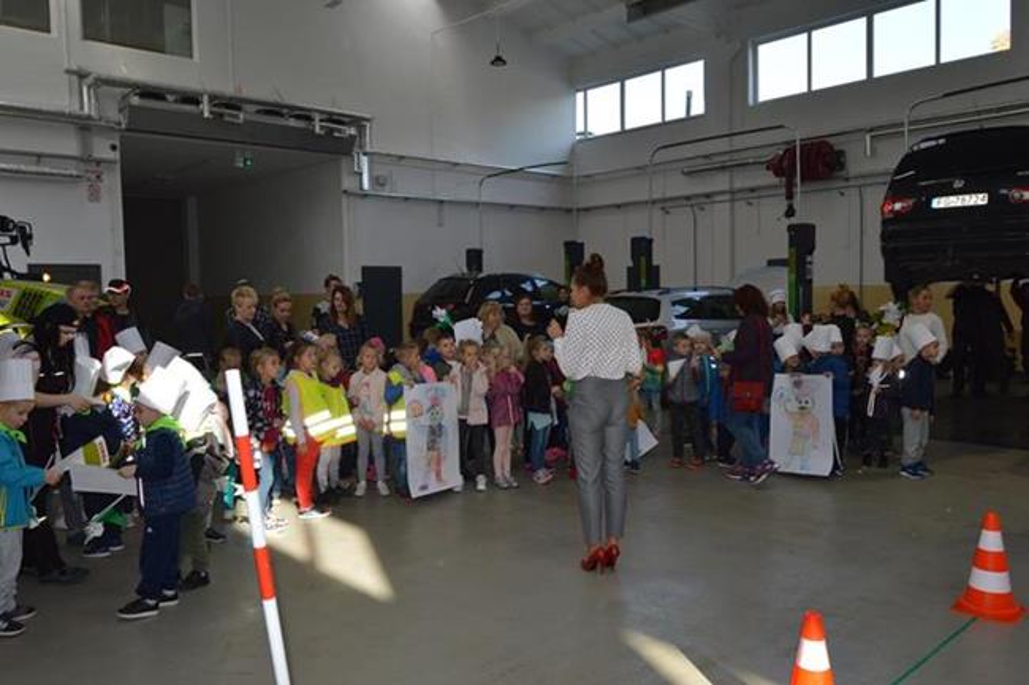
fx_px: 772
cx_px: 514
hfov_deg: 67.4
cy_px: 342
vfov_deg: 47.9
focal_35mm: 27
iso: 220
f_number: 8
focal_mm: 18
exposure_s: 1/60
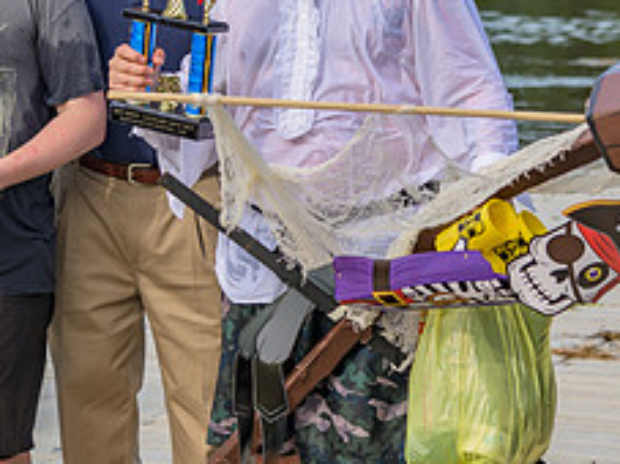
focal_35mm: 135
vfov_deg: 10.9
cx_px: 224
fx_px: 2417
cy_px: 34
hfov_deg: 14.6
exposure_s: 1/250
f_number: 4
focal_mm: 55
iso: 64
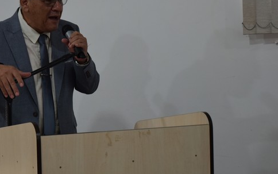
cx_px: 72
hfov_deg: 19.9
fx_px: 788
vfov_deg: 12.6
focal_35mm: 104
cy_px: 67
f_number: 4.2
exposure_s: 1/60
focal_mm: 44
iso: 400
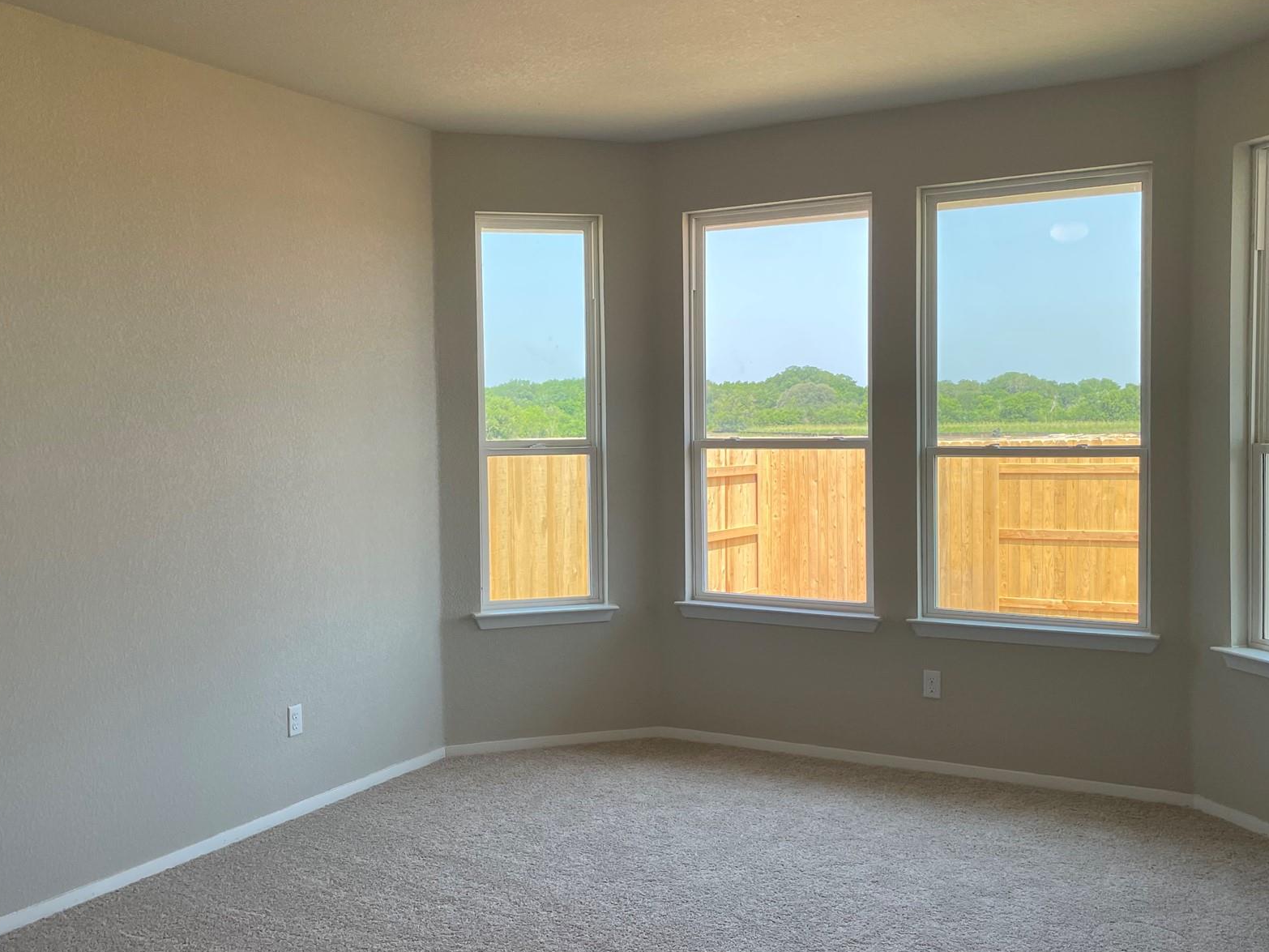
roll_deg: +0.7
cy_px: 484
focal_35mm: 34
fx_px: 1247
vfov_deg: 41.8
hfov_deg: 53.9
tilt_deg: -0.8
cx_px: 623
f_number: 1.6
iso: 32
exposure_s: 1/401
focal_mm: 4.2
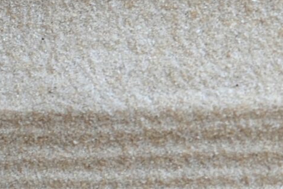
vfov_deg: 7.6
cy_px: -20
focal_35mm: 179
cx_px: 486
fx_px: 1407
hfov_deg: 10.8
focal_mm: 33
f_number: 4
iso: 200
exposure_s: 1/160
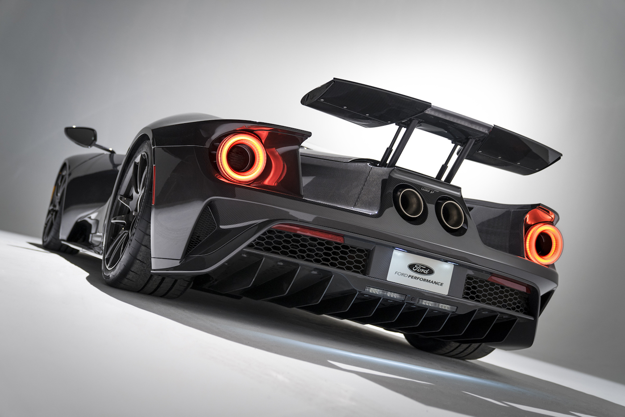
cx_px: 312
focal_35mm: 46
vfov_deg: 29.2
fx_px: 798
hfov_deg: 42.7
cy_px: 208
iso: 400
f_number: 2.8
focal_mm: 46
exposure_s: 1/40
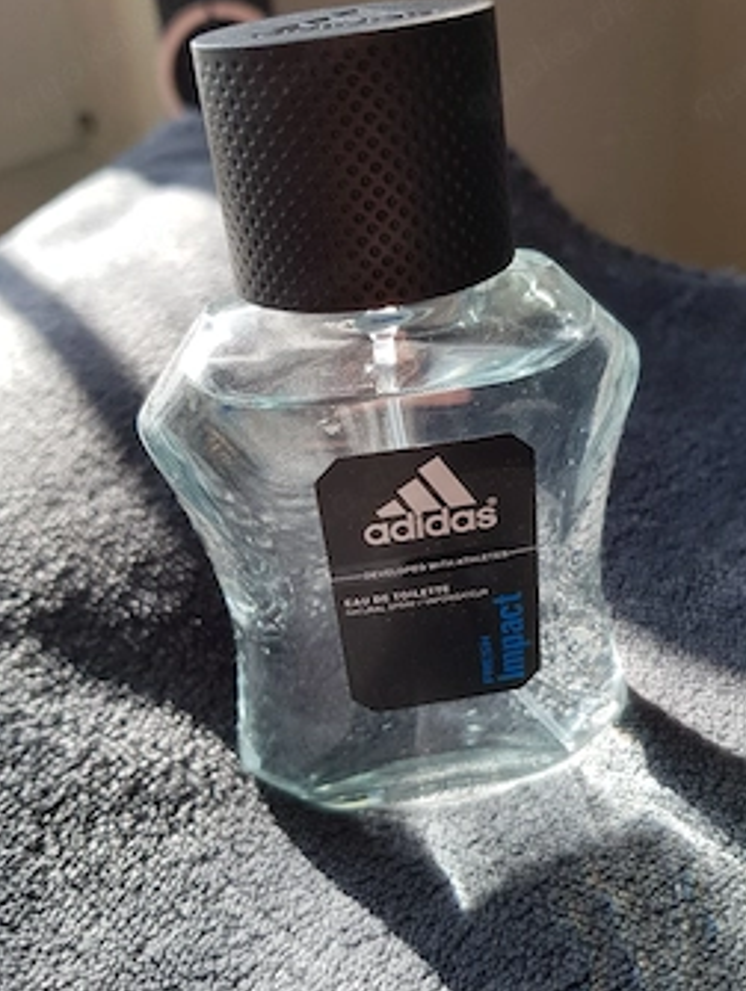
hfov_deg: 45.5
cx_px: 388
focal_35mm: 31
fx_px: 889
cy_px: 547
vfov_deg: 58.2
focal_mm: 4.2
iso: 40
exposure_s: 1/294
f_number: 1.7
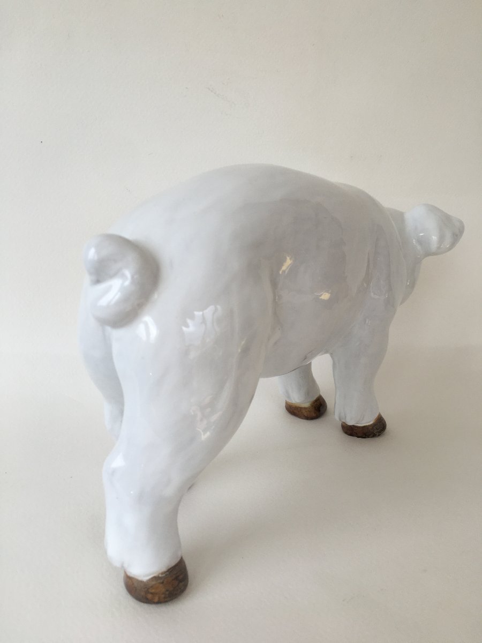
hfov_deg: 48.2
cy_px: 322
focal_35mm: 29
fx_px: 538
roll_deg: -3.0
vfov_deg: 61.7
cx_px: 241
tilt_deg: -15.9
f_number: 2.2
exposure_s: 1/437
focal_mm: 4.15
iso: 25
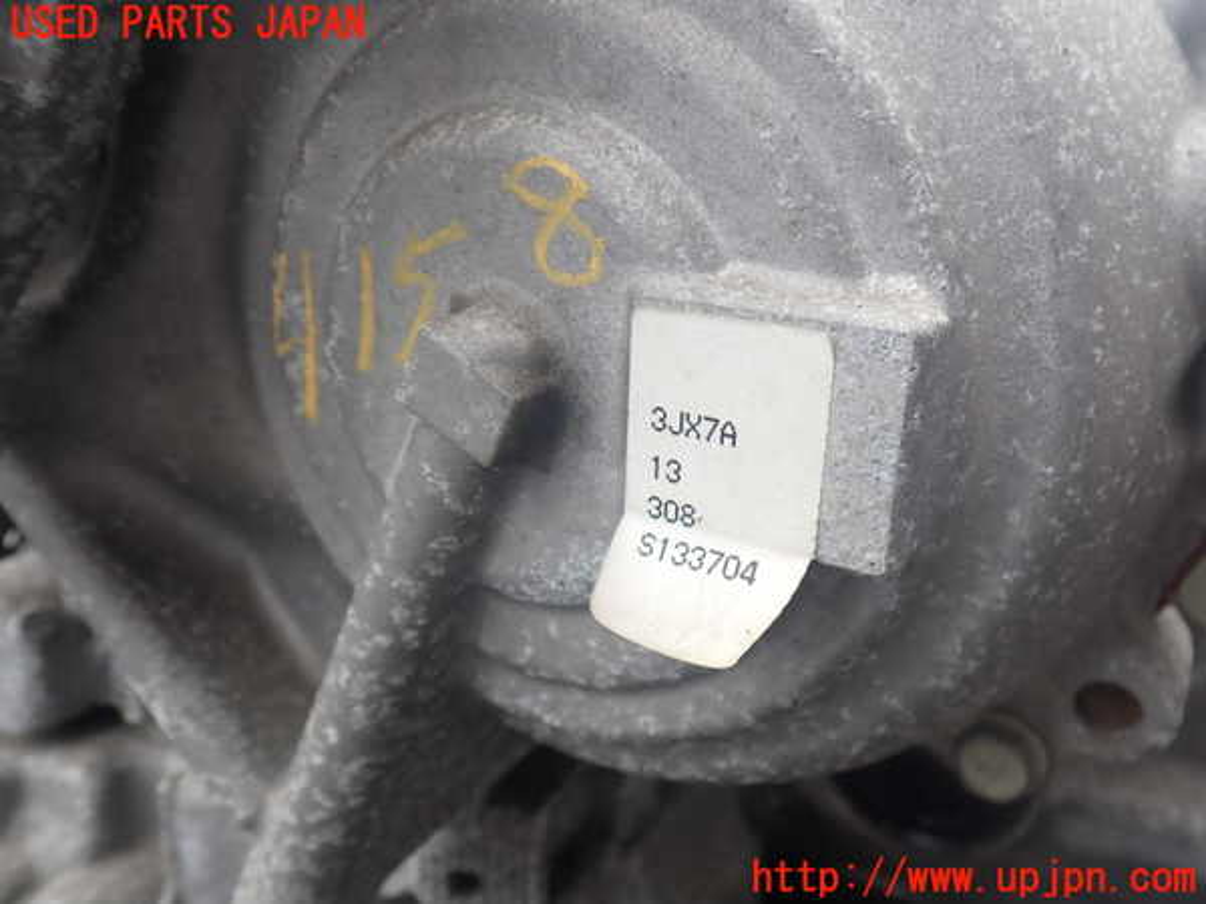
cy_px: 452
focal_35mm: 30
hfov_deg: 60.0
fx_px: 1045
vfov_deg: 46.8
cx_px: 603
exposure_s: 1/200
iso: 100
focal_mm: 5.4
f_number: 2.3
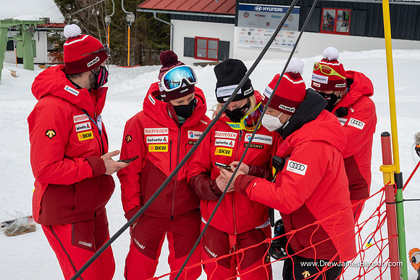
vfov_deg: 28.1
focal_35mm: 48
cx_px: 240
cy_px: 139
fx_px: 558
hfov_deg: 41.2
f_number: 9
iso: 320
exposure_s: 1/320
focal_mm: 41
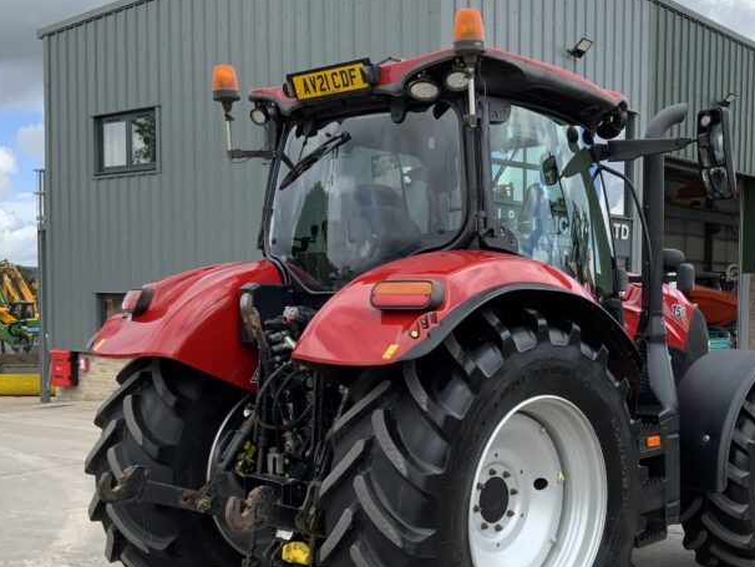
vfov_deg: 29.6
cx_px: 521
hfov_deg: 38.3
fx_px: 1069
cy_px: 360
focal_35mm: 49
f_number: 1.8
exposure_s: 1/1168
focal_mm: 3
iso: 16
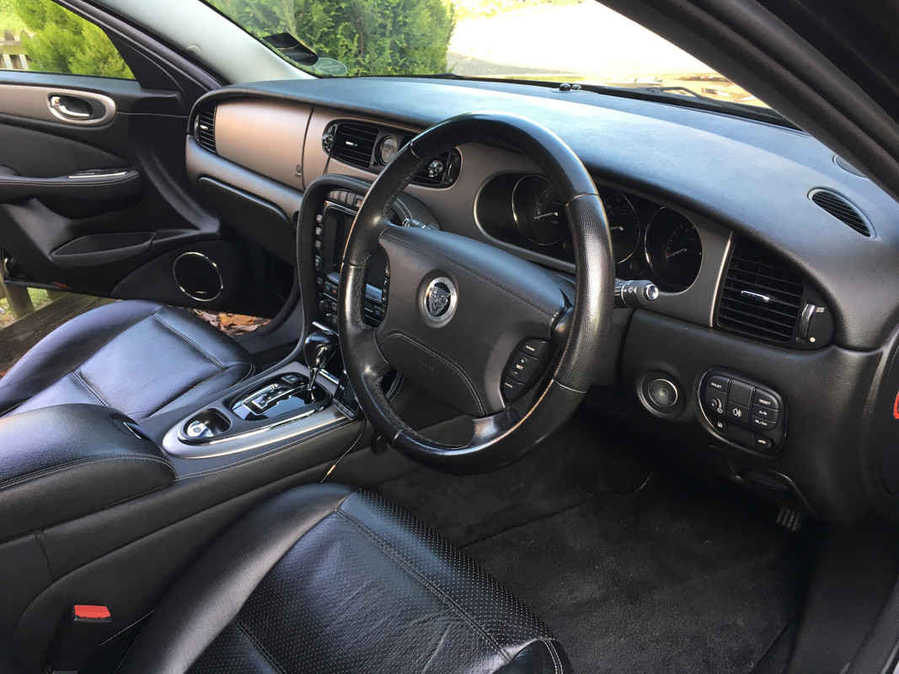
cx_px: 450
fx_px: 753
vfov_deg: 48.2
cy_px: 337
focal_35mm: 29
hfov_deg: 61.7
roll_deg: +6.0
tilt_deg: -27.0
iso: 25
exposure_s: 1/33
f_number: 2.2
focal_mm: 4.15
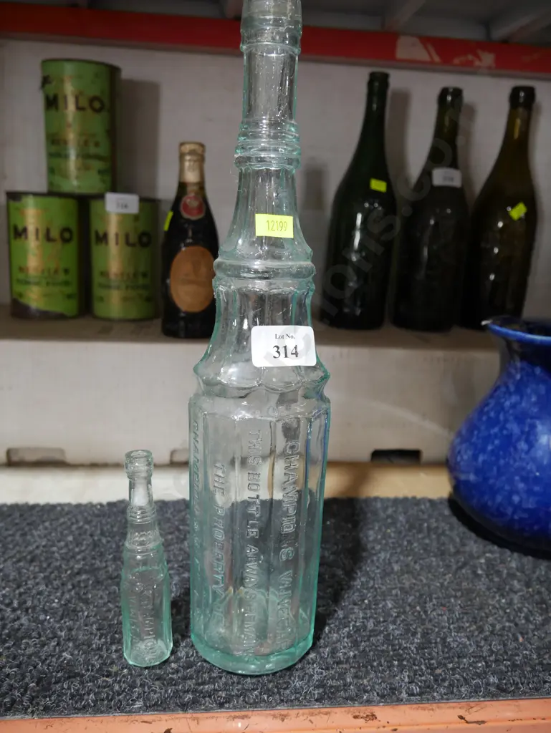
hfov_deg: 49.8
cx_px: 276
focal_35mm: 28
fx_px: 594
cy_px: 366
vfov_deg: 63.4
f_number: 3.5
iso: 640
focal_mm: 14
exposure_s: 1/60
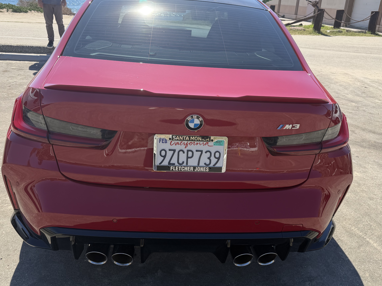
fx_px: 331
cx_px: 190
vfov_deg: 46.8
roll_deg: -2.7
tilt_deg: -23.9
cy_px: 144
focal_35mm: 30
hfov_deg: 60.0
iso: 80
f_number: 1.78
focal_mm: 6.76
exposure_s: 1/2370
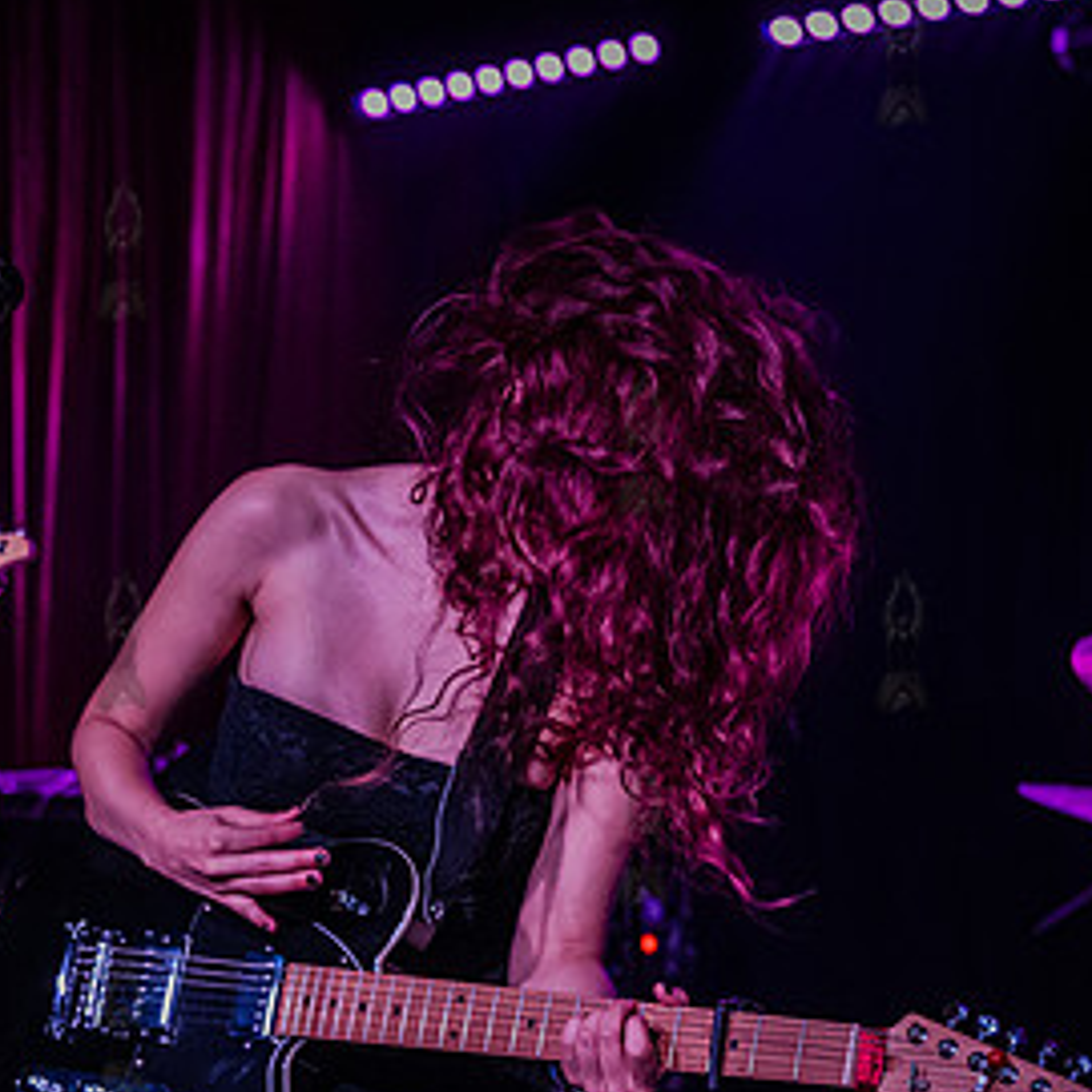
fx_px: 3176
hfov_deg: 19.2
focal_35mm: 89
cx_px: 121
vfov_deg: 19.5
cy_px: 639
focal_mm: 49
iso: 16000
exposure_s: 1/320
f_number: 3.2
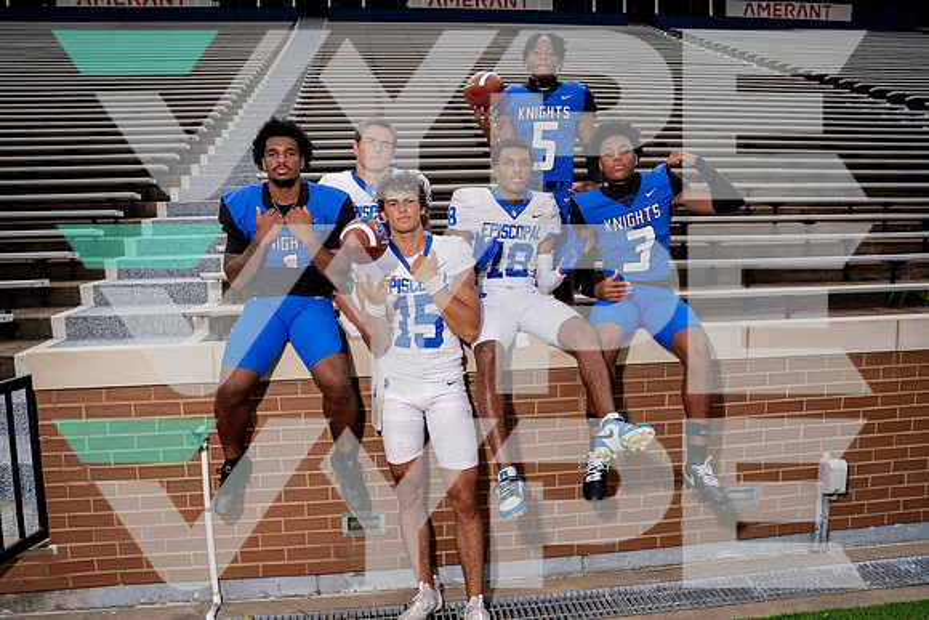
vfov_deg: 43.2
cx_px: 464
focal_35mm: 30
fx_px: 782
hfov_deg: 61.4
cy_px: 310
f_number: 5.6
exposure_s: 1/800
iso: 100
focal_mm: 28
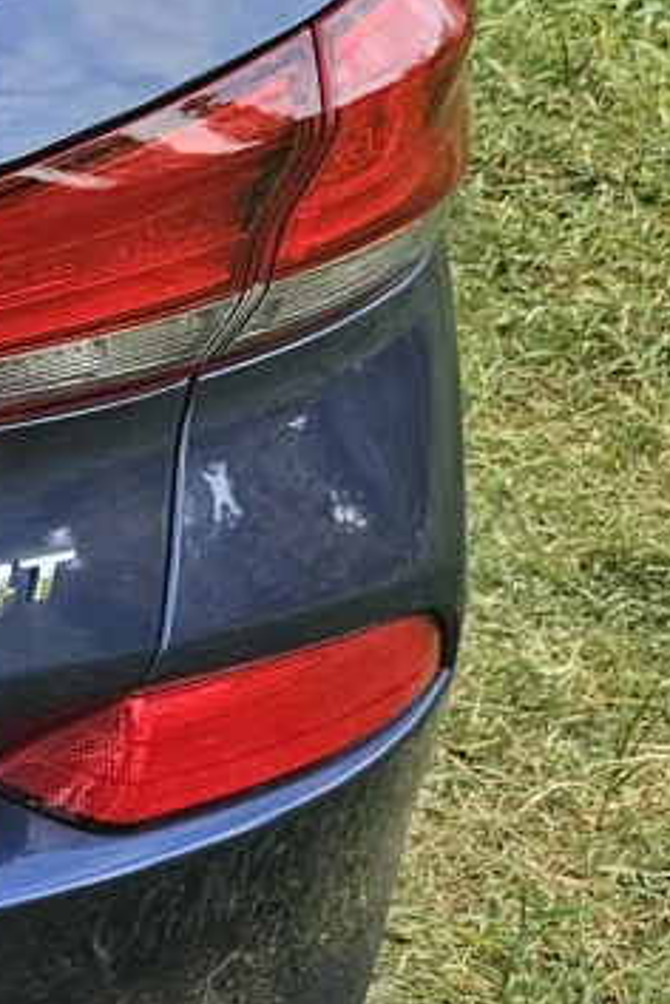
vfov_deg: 18.5
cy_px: 14
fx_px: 3015
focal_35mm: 108
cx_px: -1314
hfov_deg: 9.8
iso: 40
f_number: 1.8
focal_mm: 5.4
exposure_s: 1/120
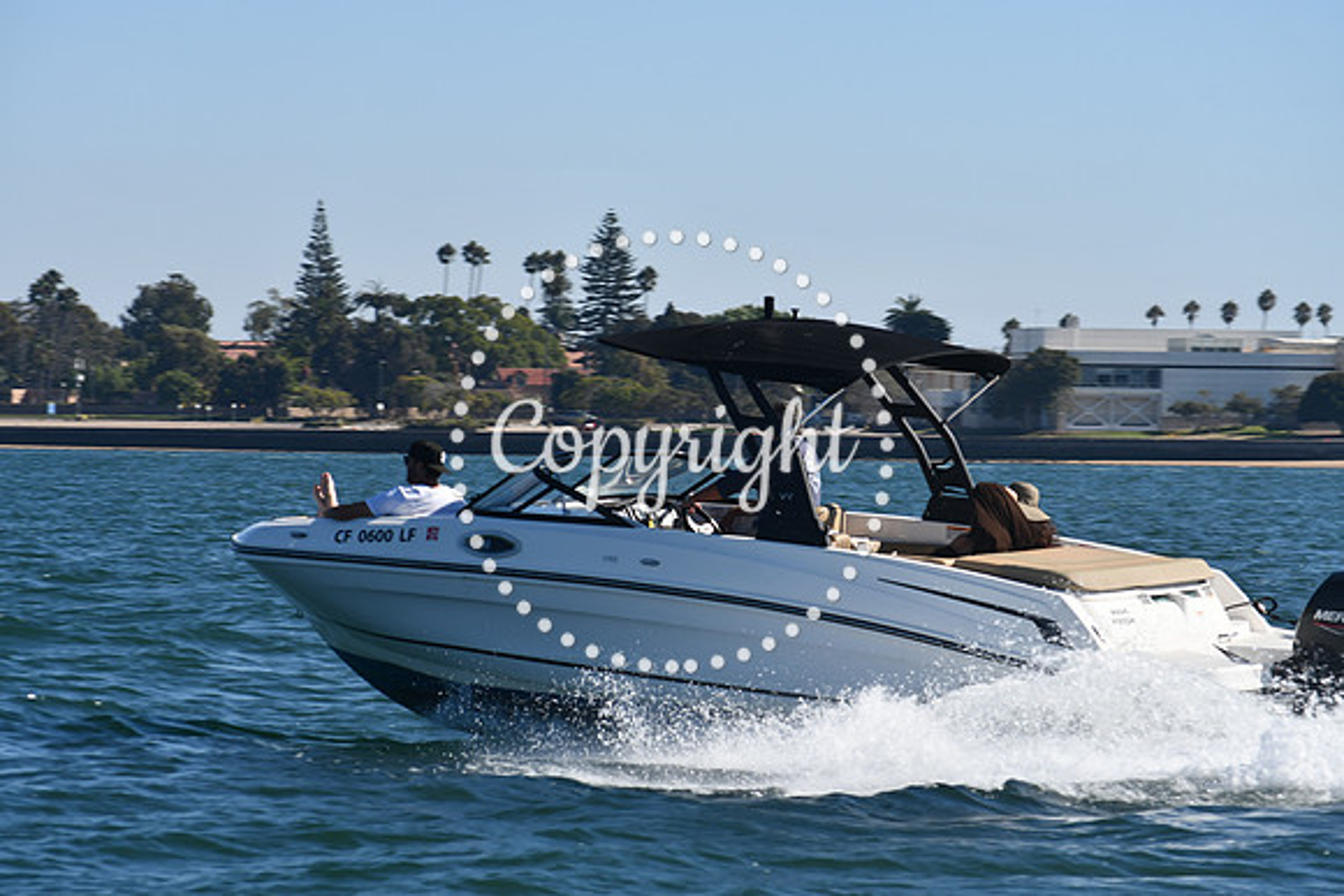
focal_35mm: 183
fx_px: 6833
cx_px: 672
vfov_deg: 7.5
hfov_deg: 11.2
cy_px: 448
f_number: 10
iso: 100
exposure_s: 1/400
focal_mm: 122
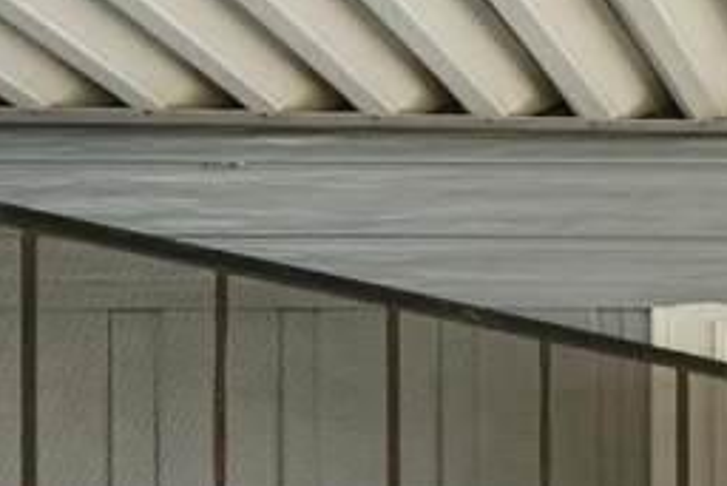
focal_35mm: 70
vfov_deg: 16.0
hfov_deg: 22.4
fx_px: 1414
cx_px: 1153
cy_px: 919
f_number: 8
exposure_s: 1/160
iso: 320
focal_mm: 14
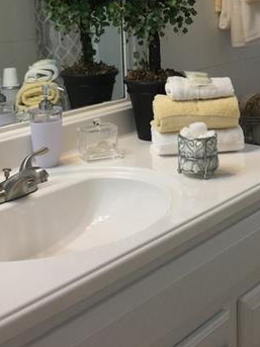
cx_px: 181
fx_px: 651
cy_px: 69
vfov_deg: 29.2
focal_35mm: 65
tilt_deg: -6.7
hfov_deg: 22.4
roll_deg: +0.4
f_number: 2.2
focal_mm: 4.15
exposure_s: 1/100
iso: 40
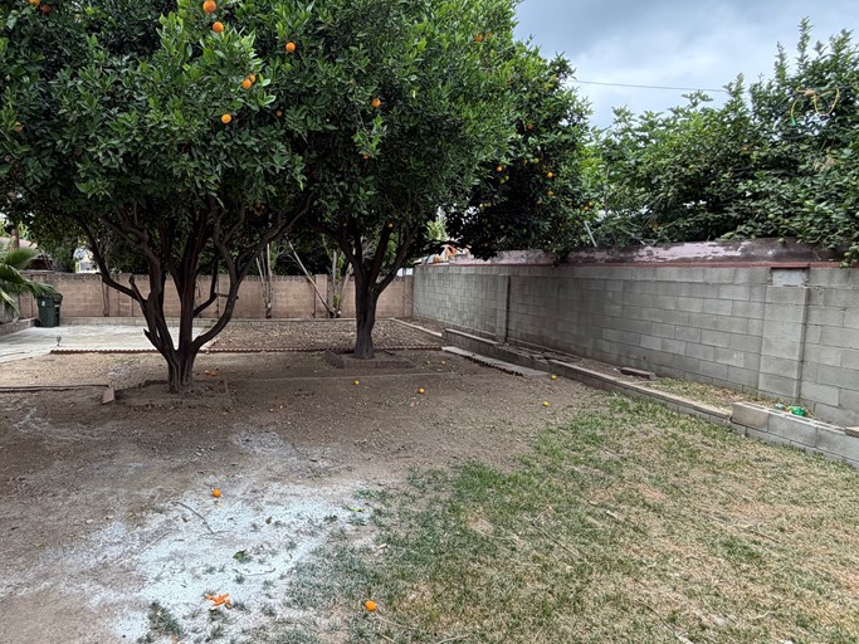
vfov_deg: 63.4
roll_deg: -0.2
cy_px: 312
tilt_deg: -4.3
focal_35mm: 21
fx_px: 521
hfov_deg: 75.9
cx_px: 270
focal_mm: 2.22
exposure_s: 1/224
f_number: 2.2
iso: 50
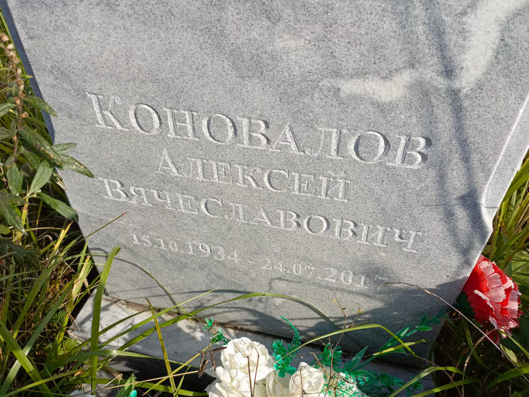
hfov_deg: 69.4
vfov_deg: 54.9
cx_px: 264
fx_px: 382
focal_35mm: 25
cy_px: 198
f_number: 1.69
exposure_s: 1/932
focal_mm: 4.76
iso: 114
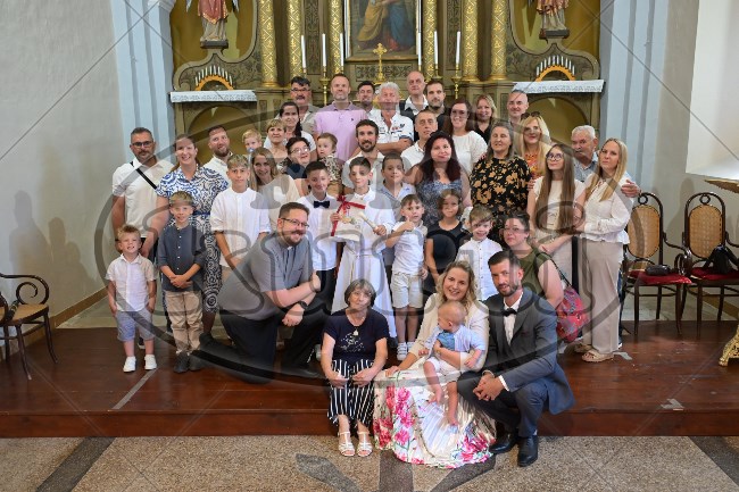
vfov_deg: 42.9
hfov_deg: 61.1
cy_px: 246
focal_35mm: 30
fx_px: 626
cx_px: 370
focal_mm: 30.5
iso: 4000
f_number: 4.5
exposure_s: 1/125
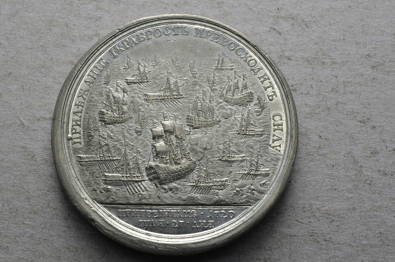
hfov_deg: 29.3
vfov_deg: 19.6
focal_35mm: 69
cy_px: 131
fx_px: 756
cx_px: 198
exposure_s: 1/250
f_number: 14
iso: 400
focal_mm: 46
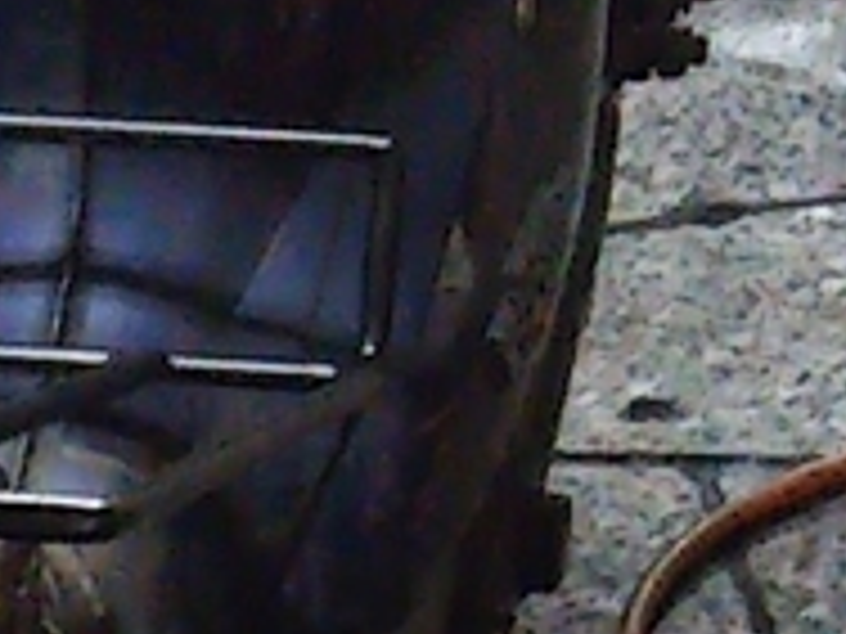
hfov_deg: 9.9
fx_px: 4668
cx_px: -616
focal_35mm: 191
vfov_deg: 7.3
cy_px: 1556
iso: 836
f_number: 2.2
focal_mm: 4
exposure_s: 1/23
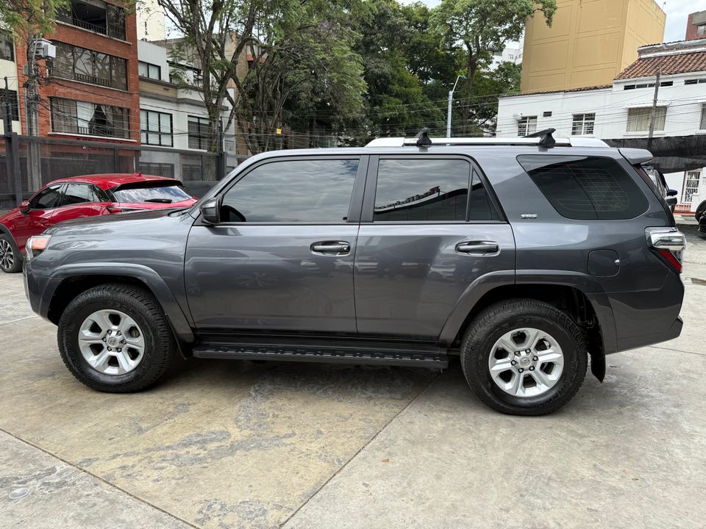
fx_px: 489
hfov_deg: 71.6
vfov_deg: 56.8
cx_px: 353
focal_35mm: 24
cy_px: 264
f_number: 1.78
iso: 80
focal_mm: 6.76
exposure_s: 1/1464
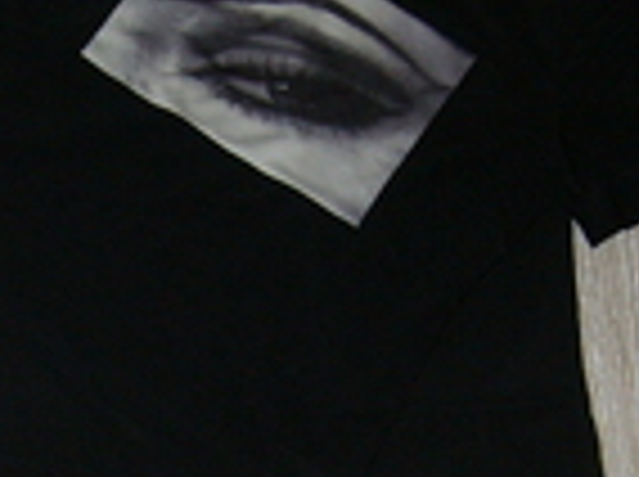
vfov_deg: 13.2
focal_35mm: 111
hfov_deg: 17.7
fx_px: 2046
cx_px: 162
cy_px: 459
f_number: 2.8
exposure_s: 1/60
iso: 100
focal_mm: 5.8
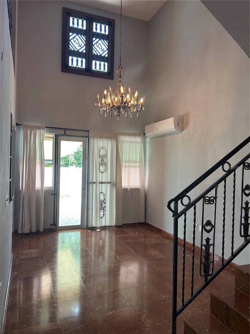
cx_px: 125
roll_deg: -0.5
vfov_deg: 67.3
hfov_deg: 53.1
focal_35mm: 26
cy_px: 167
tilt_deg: +0.8
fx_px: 250
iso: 64
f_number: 1.5
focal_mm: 5.7
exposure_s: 1/120
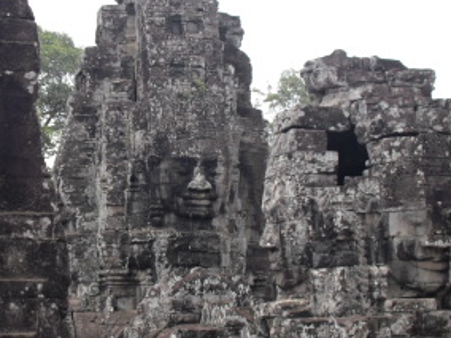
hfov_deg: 23.9
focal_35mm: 81
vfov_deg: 18.2
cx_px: 111
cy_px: 109
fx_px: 1055
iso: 100
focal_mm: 6.3
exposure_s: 1/100
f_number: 7.8
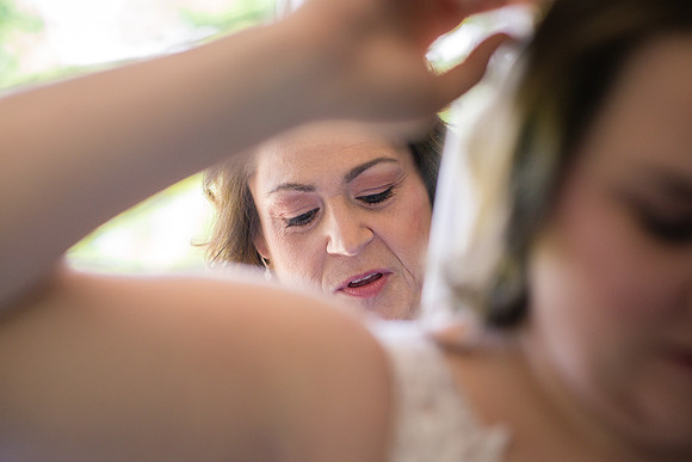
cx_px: 346
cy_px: 231
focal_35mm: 85
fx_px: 1634
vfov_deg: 16.1
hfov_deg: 23.9
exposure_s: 1/320
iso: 800
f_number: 2.8
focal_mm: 85
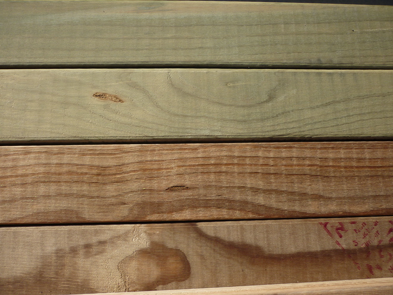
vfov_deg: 42.9
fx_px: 375
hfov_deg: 55.4
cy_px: 148
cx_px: 196
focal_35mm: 33
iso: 80
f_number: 8
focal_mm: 5.5
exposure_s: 1/200
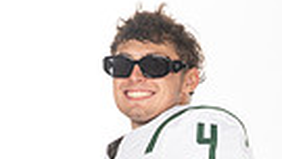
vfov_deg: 5.7
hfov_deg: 10.6
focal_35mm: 203
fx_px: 1518
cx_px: 246
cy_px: 429
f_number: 8
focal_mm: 58
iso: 640
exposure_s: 1/400
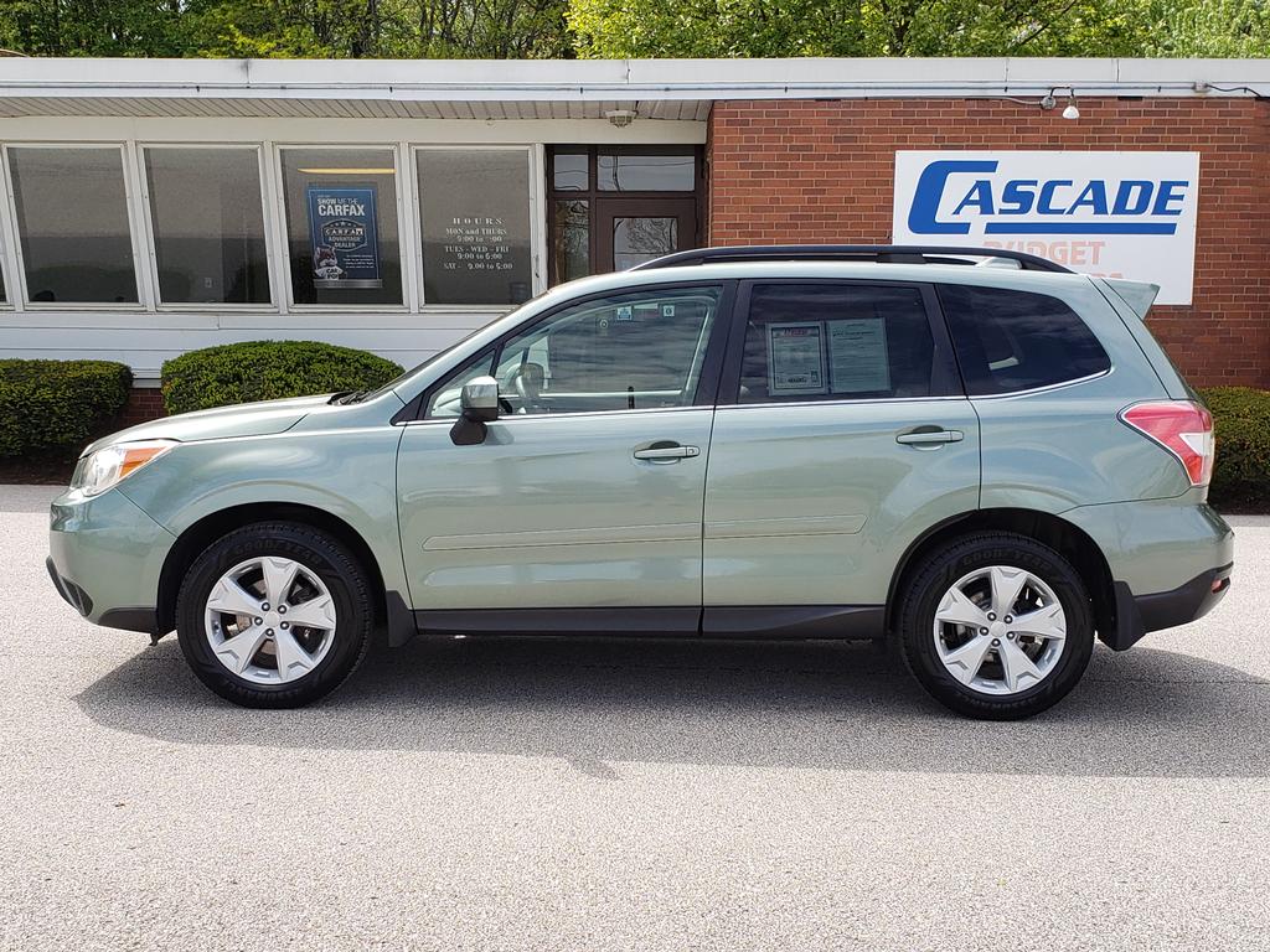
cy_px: 476
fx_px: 954
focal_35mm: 26
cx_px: 635
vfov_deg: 53.1
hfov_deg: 67.3
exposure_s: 1/640
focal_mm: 4.3
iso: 50
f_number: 2.4
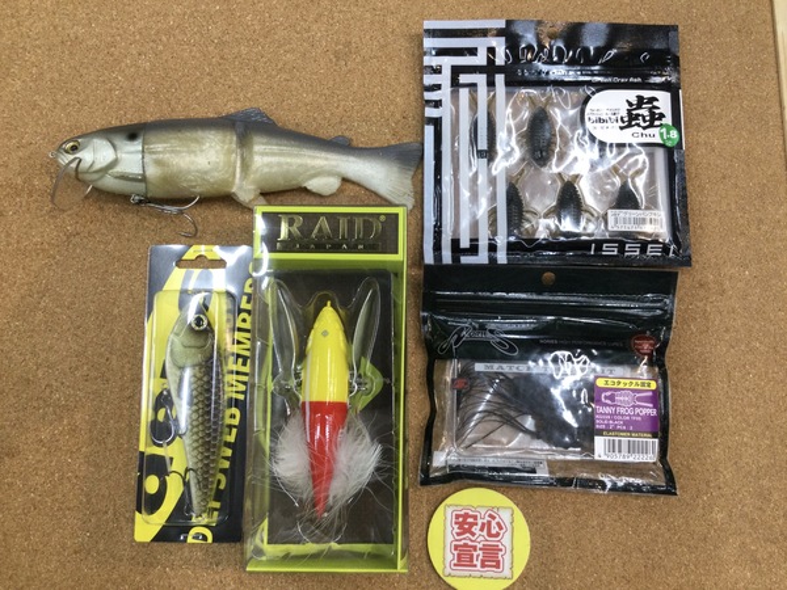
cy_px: 295
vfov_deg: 45.4
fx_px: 705
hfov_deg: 58.4
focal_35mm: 31
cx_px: 394
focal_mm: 3.3
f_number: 2.4
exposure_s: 1/30
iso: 25
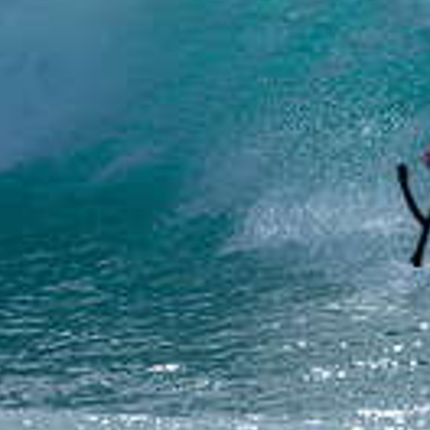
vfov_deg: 0.6
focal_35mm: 2980
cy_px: 187
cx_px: 733
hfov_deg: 0.6
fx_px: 41881
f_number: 6.3
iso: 160
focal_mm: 800
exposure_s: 1/2000
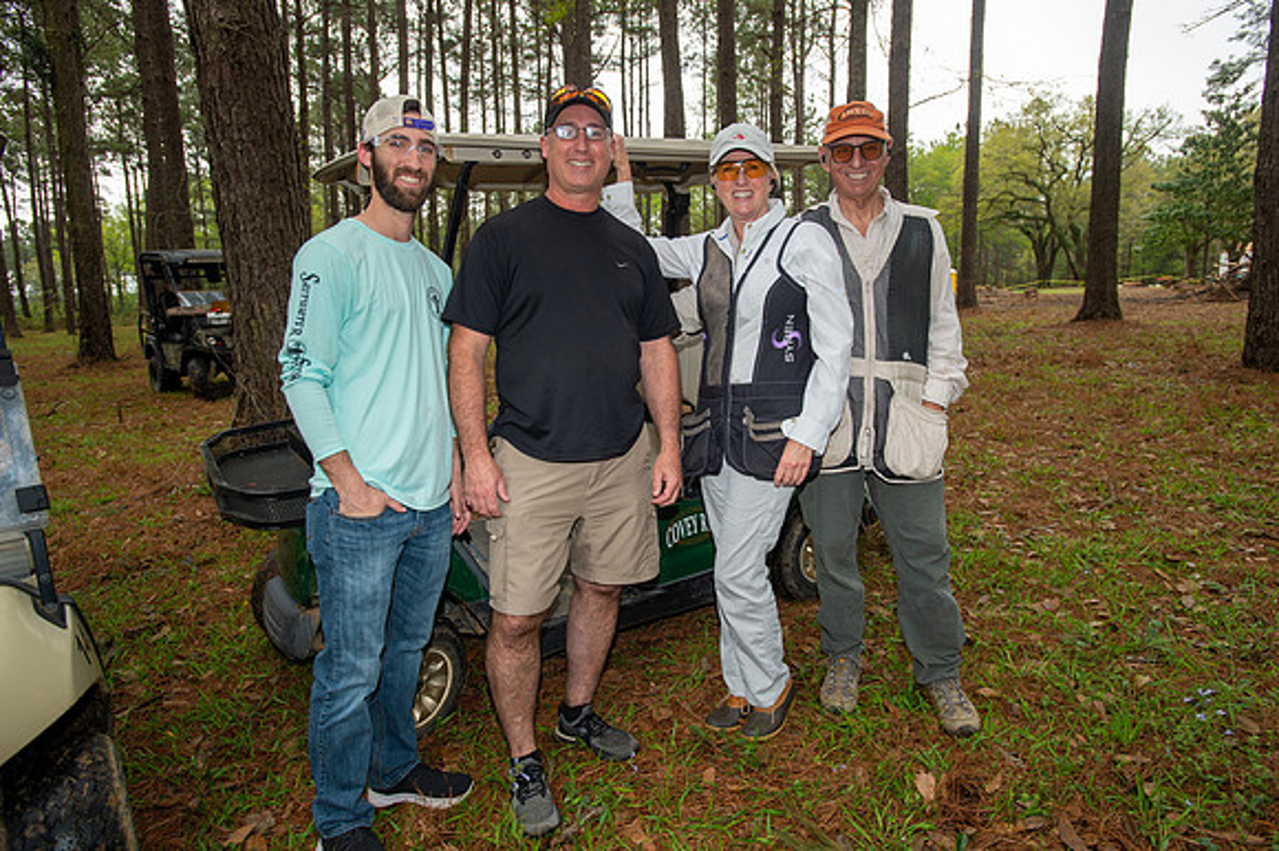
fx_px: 781
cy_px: 426
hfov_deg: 78.6
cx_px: 640
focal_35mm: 22
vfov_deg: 57.2
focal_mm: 22
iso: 125
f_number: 5
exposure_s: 1/125
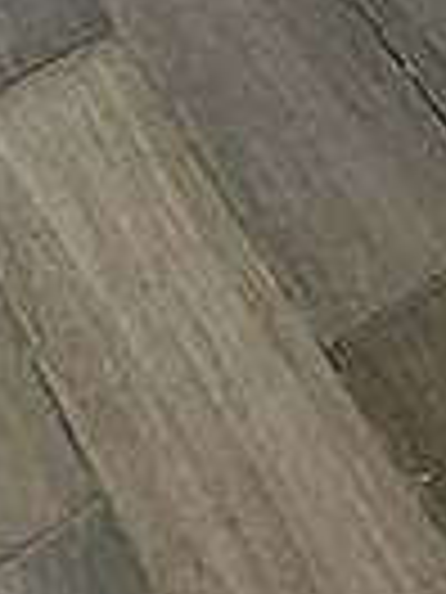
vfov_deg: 9.1
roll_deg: -0.4
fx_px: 2336
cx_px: 676
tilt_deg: -6.1
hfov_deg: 10.5
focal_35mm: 136
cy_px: -1530
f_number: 2.2
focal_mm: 2.22
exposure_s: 1/494
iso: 64
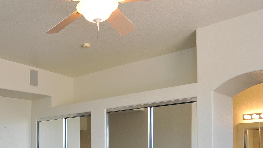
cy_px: 152
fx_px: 307
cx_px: 19
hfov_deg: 42.0
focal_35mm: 44
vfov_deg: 25.6
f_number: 10
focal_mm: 18
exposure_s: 1/40
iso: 1000
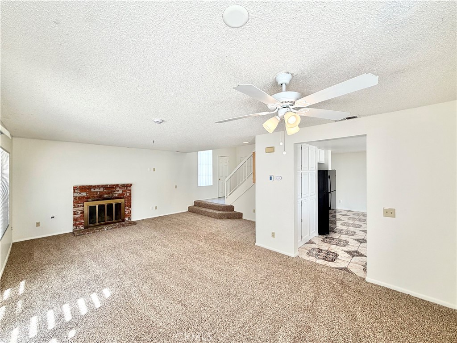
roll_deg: +0.5
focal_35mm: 14
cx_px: 228
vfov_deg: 85.7
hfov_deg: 102.1
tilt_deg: +0.0
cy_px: 172
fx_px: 185
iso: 40
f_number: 2.2
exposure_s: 1/120
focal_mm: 2.22
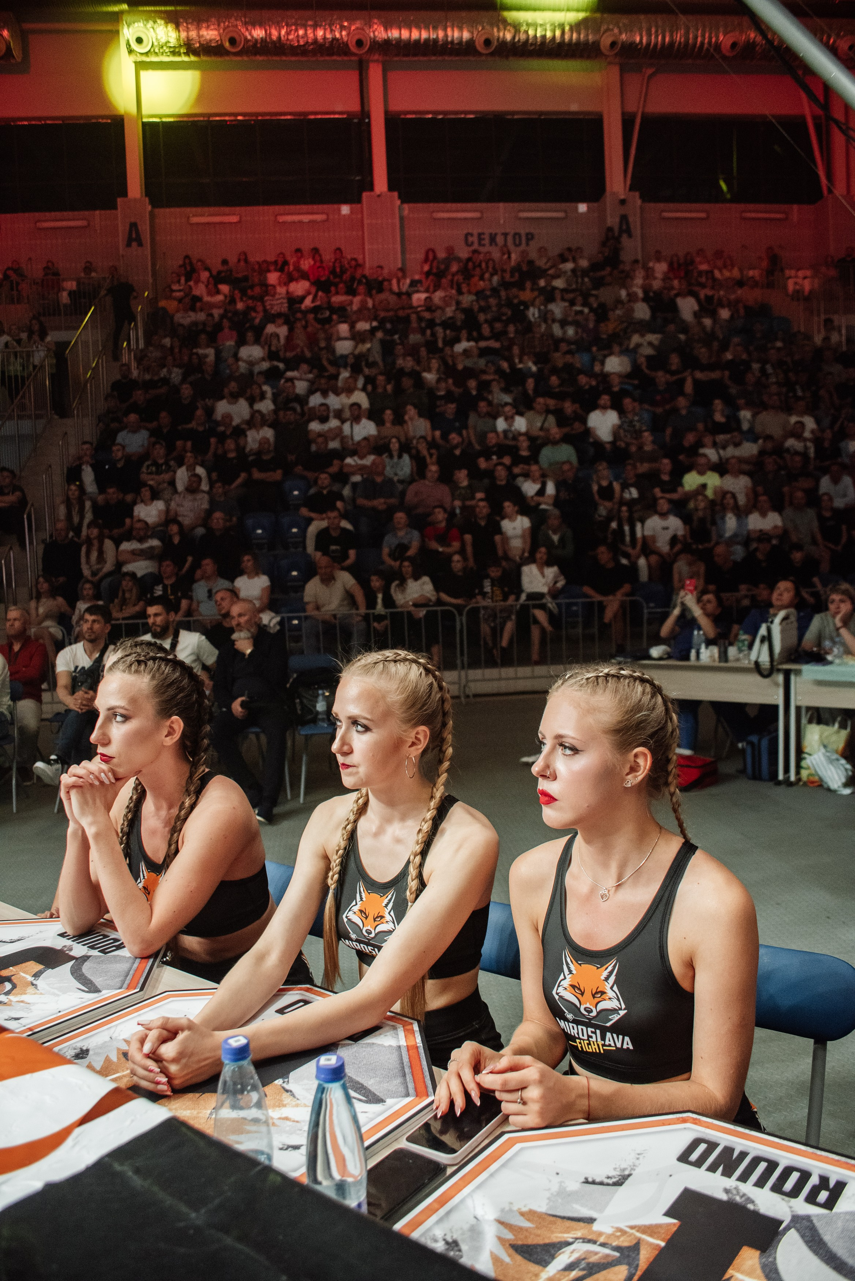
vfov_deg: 65.5
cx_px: 428
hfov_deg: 46.4
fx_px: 997
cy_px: 640
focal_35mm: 28
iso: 2000
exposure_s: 1/200
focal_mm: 28
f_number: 4
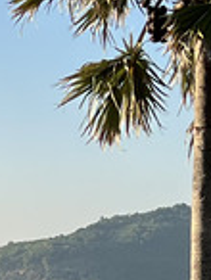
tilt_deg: -4.3
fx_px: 1726
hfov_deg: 6.8
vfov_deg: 9.1
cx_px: -192
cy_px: 395
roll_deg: +0.7
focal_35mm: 213
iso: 50
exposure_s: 1/3257
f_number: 1.5
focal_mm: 5.7
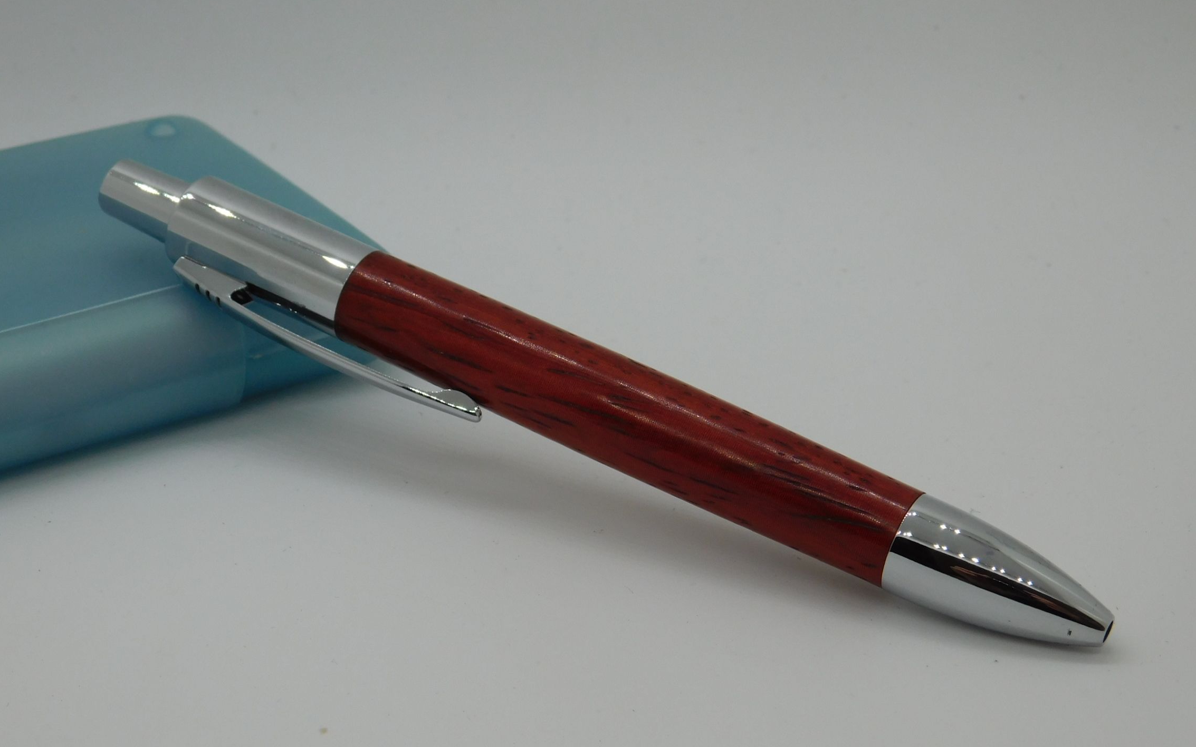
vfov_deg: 15.4
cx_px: 598
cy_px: 446
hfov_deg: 24.4
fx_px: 2771
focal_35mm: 85
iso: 125
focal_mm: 14.2
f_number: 4.4
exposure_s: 1/160
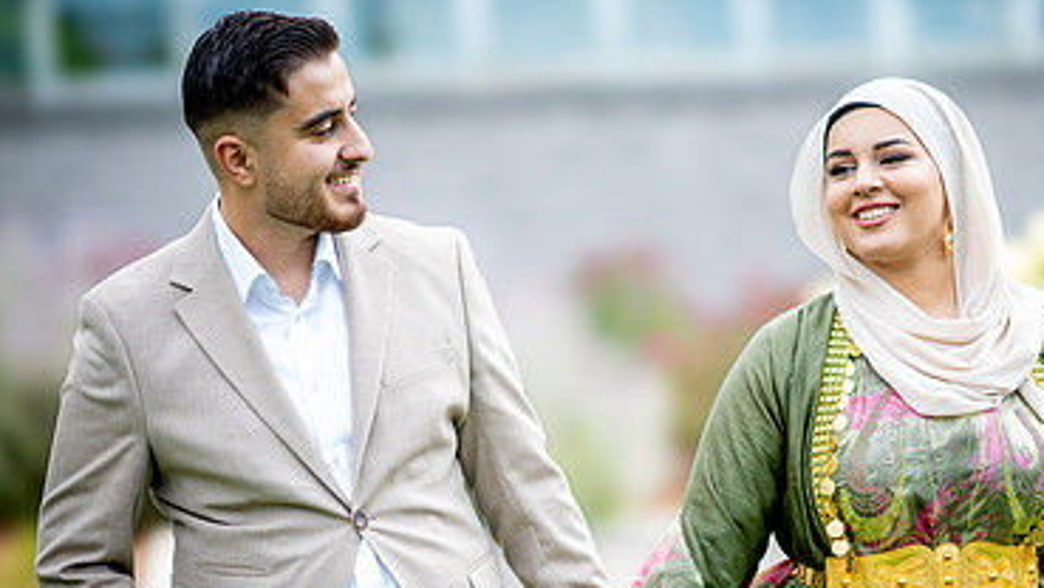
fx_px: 3878
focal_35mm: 140
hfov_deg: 15.3
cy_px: 442
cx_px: 634
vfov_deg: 8.7
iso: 100
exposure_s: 1/2500
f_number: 1.4
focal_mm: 85
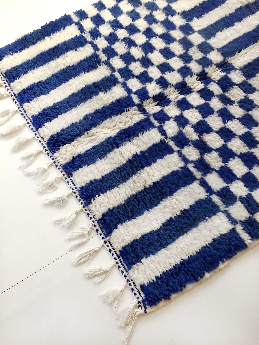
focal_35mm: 29
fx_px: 289
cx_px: 130
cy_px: 172
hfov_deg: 48.2
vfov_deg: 61.7
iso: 125
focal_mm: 4.15
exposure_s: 1/33
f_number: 2.2
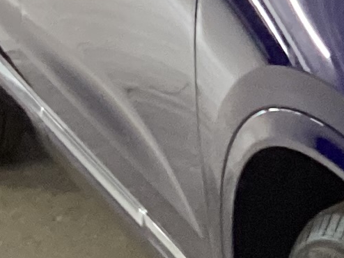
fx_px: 2036
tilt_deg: -19.8
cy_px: 118
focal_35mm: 205
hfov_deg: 8.8
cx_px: 810
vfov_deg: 7.2
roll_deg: +0.3
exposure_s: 1/33
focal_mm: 3.3
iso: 400
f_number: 2.4
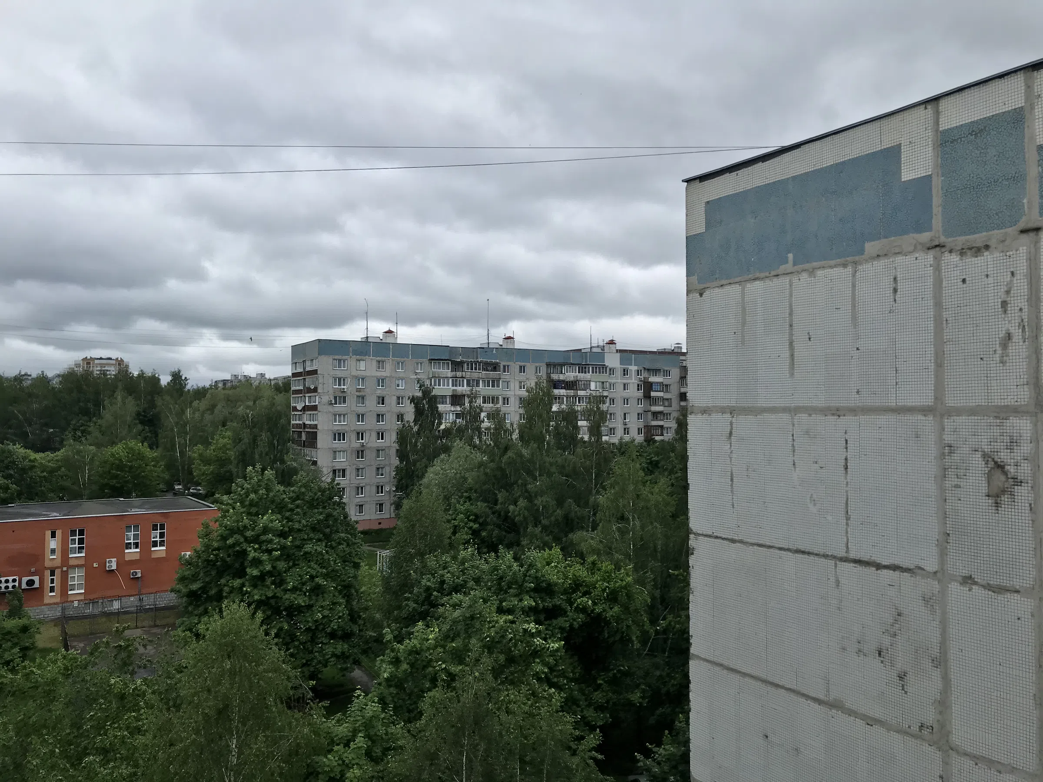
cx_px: 522
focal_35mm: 28
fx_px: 844
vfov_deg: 49.7
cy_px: 391
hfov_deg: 63.4
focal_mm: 3.99
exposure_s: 1/725
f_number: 1.8
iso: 20
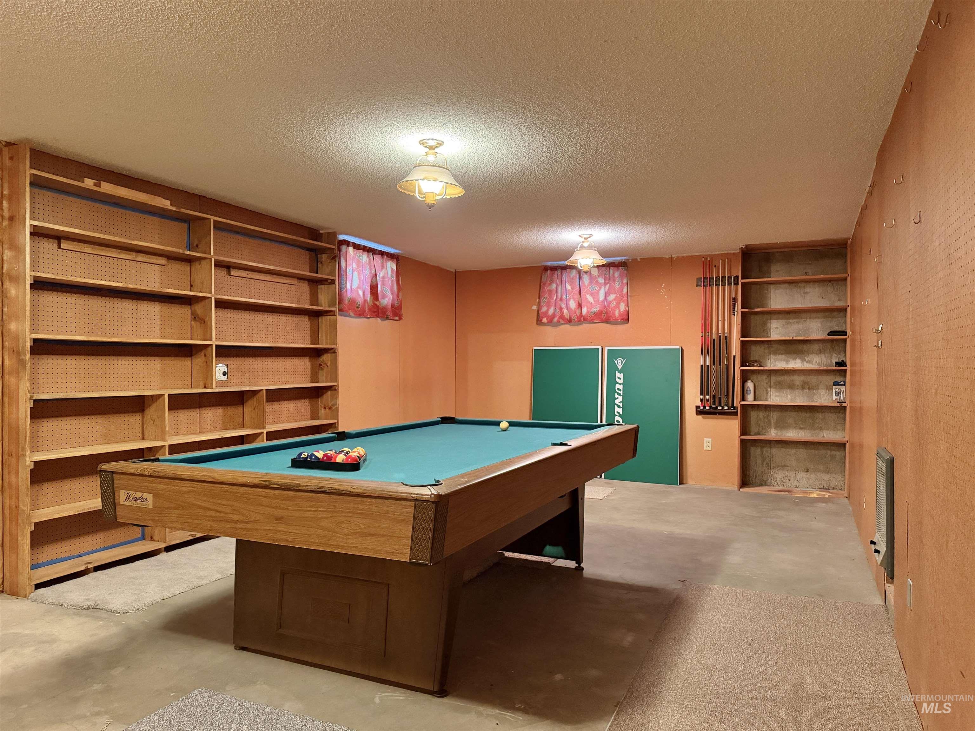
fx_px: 676
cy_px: 366
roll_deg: +0.4
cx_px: 488
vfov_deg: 56.8
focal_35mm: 24
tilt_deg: -0.1
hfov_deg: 71.6
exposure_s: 1/40
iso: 1000
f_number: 1.78
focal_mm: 6.76
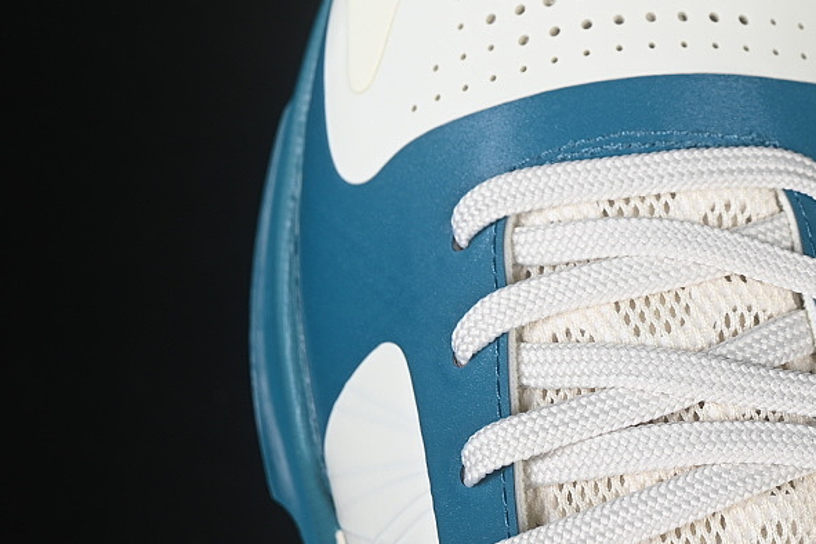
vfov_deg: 10.0
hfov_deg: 14.9
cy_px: 101
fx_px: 3105
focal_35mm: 137
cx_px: 666
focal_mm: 50
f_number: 7.1
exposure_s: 1/80
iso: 160
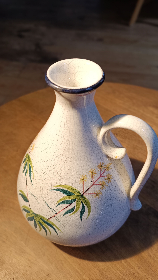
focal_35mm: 29
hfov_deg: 40.1
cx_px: 86
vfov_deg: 66.1
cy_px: 142
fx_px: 216
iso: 239
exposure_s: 1/101
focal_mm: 4.94
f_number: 1.5
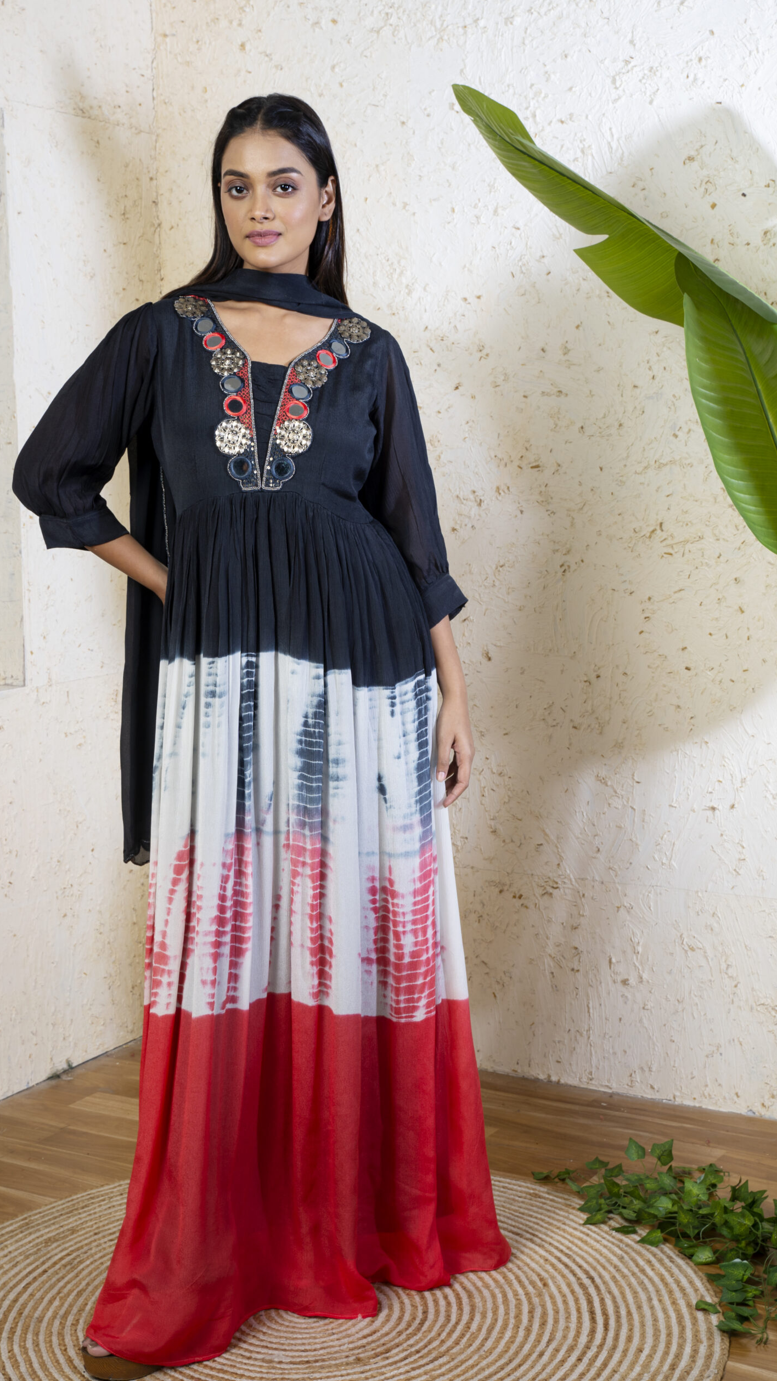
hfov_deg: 24.4
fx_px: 1795
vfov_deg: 42.1
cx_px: 335
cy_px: 684
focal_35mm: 49
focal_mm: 46
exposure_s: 1/100
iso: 100
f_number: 11
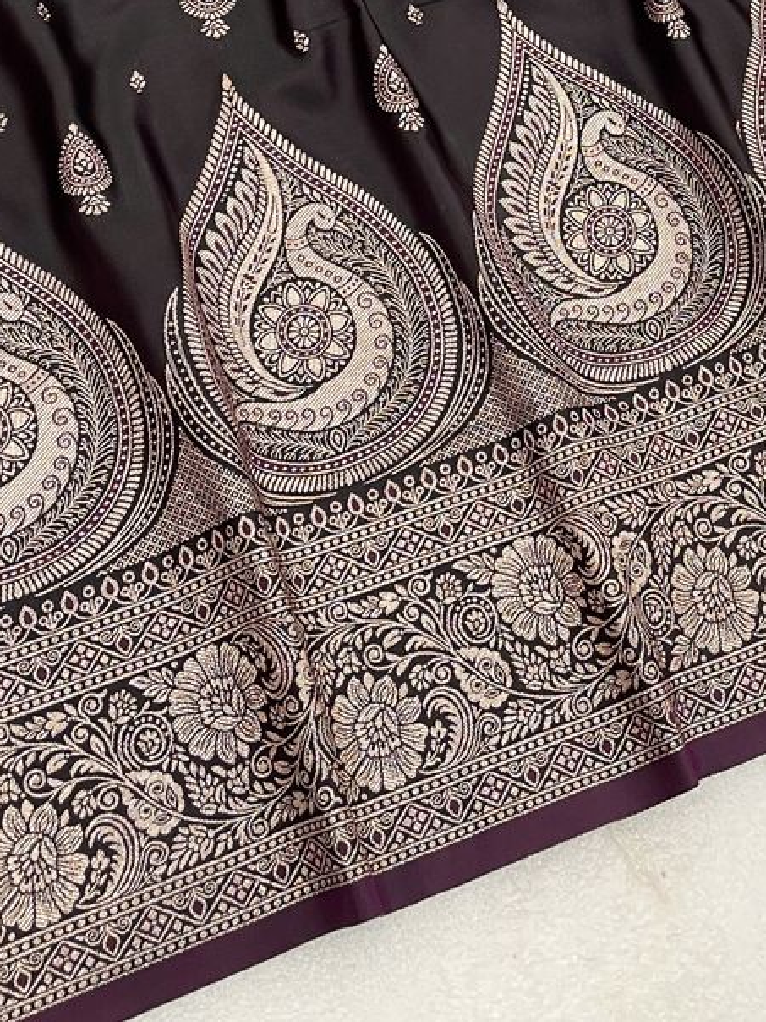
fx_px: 1829
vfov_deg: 28.0
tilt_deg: -58.0
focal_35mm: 62
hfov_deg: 23.6
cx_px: 441
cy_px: -140
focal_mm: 4.2
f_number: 1.6
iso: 80
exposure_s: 1/50
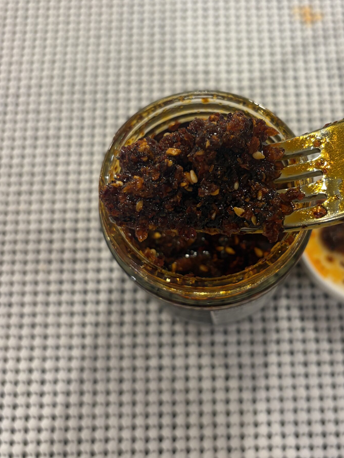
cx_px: 218
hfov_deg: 38.4
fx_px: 490
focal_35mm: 37
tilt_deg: -72.6
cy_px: 209
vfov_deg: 50.1
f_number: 1.6
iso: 160
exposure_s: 1/60
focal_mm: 5.96
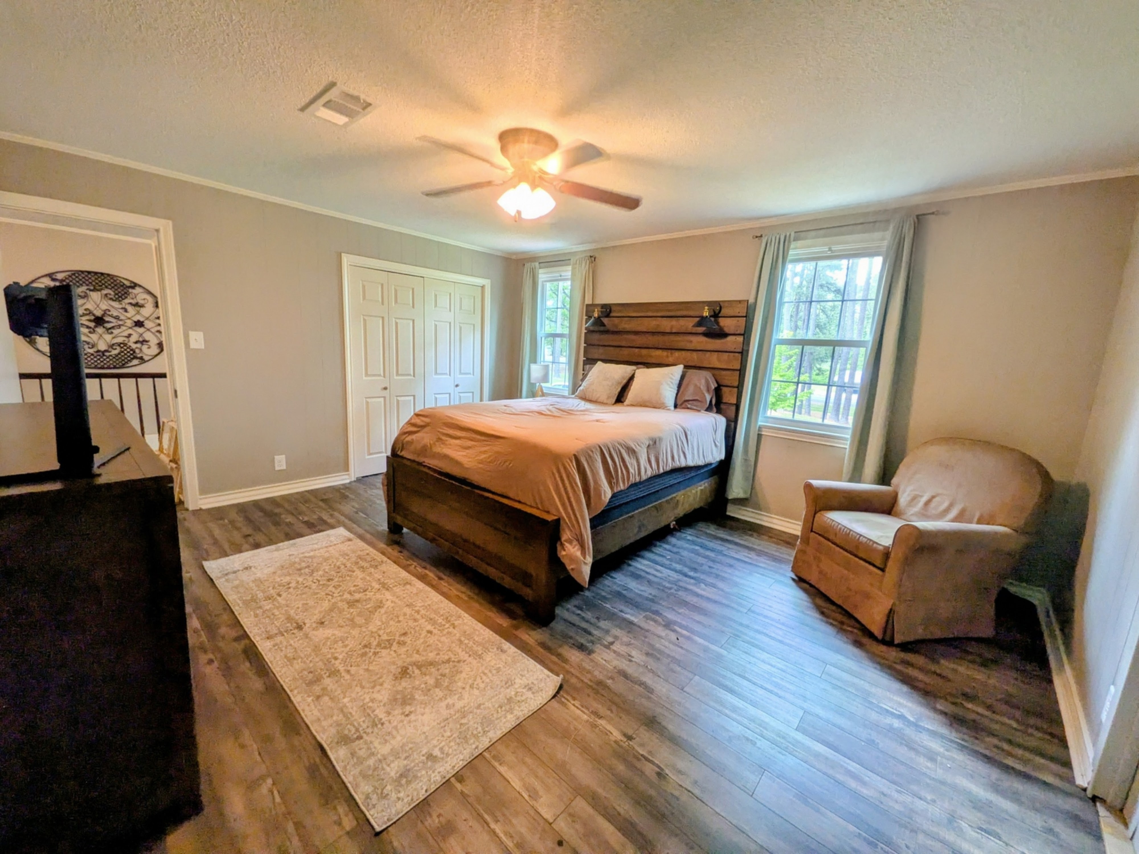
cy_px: 427
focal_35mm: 14
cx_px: 570
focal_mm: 1.85
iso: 119
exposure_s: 1/60
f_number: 2.2
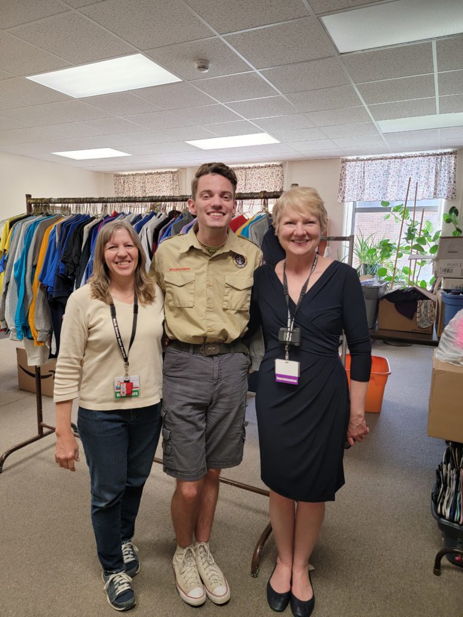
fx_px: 428
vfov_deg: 71.6
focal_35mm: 24
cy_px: 308
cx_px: 232
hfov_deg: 56.8
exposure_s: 1/119
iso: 125
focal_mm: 6.7
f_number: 1.8
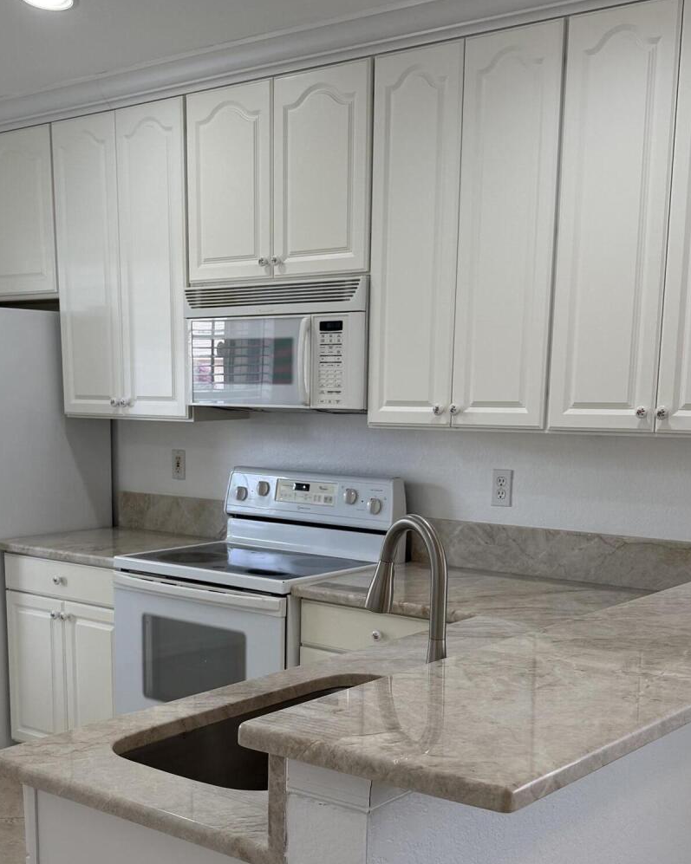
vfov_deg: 38.8
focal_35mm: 47
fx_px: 1202
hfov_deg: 31.9
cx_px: 253
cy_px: 614
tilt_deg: -13.1
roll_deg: -0.5
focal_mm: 6.76
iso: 80
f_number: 1.78
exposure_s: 1/174
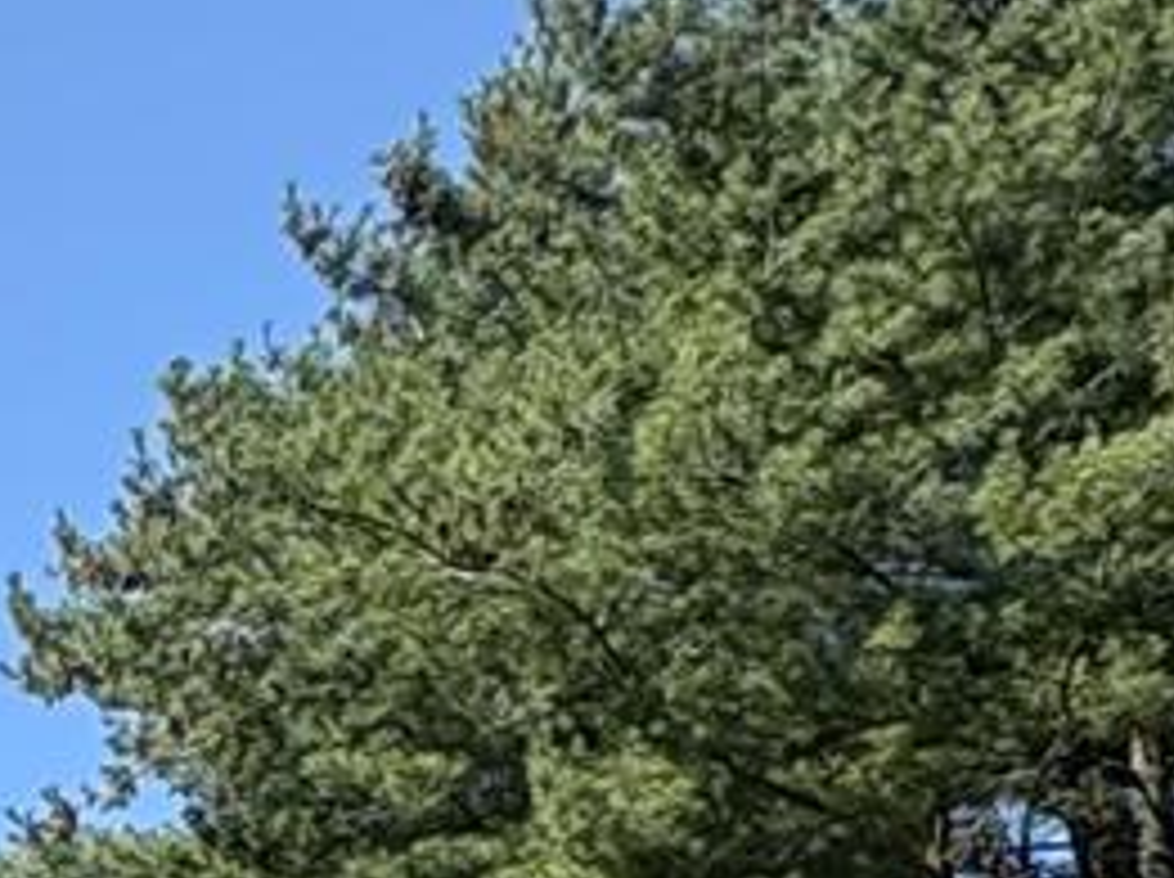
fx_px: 3726
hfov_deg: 12.7
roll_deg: -0.9
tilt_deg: +4.4
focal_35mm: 110
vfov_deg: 11.4
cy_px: 2013
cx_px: -1844
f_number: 2.2
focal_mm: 2.22
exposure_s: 1/687
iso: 50
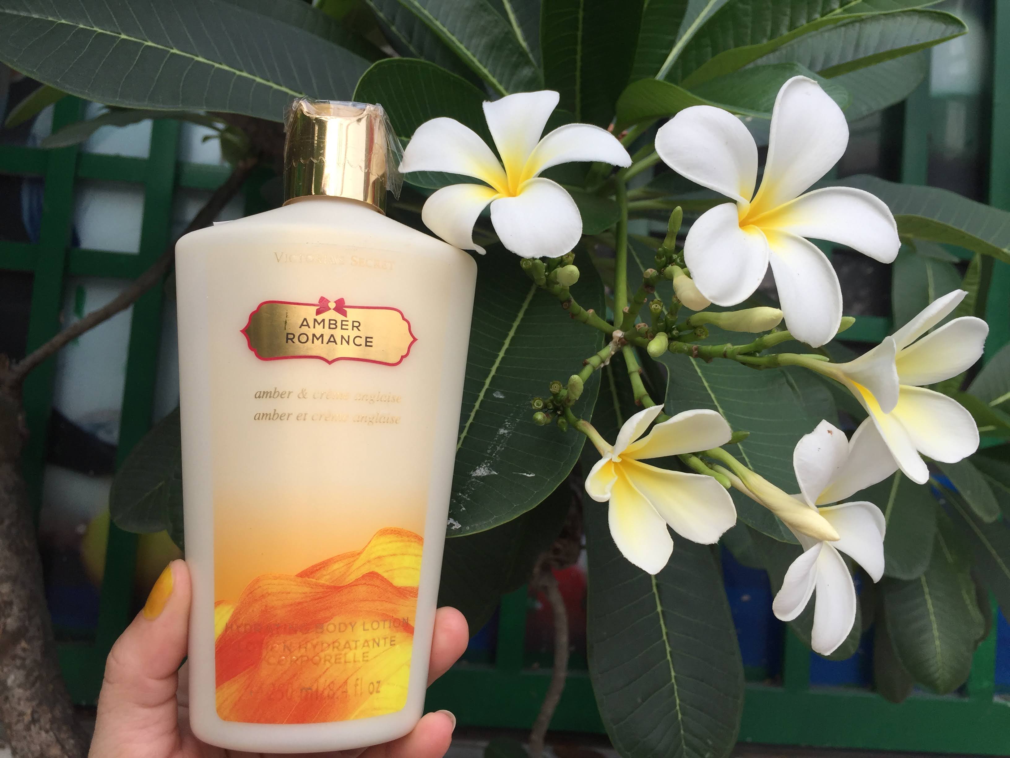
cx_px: 505
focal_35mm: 29
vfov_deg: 48.2
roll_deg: -5.1
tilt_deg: +6.1
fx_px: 846
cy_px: 379
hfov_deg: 61.7
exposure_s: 1/353
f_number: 2.2
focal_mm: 4.15
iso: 32
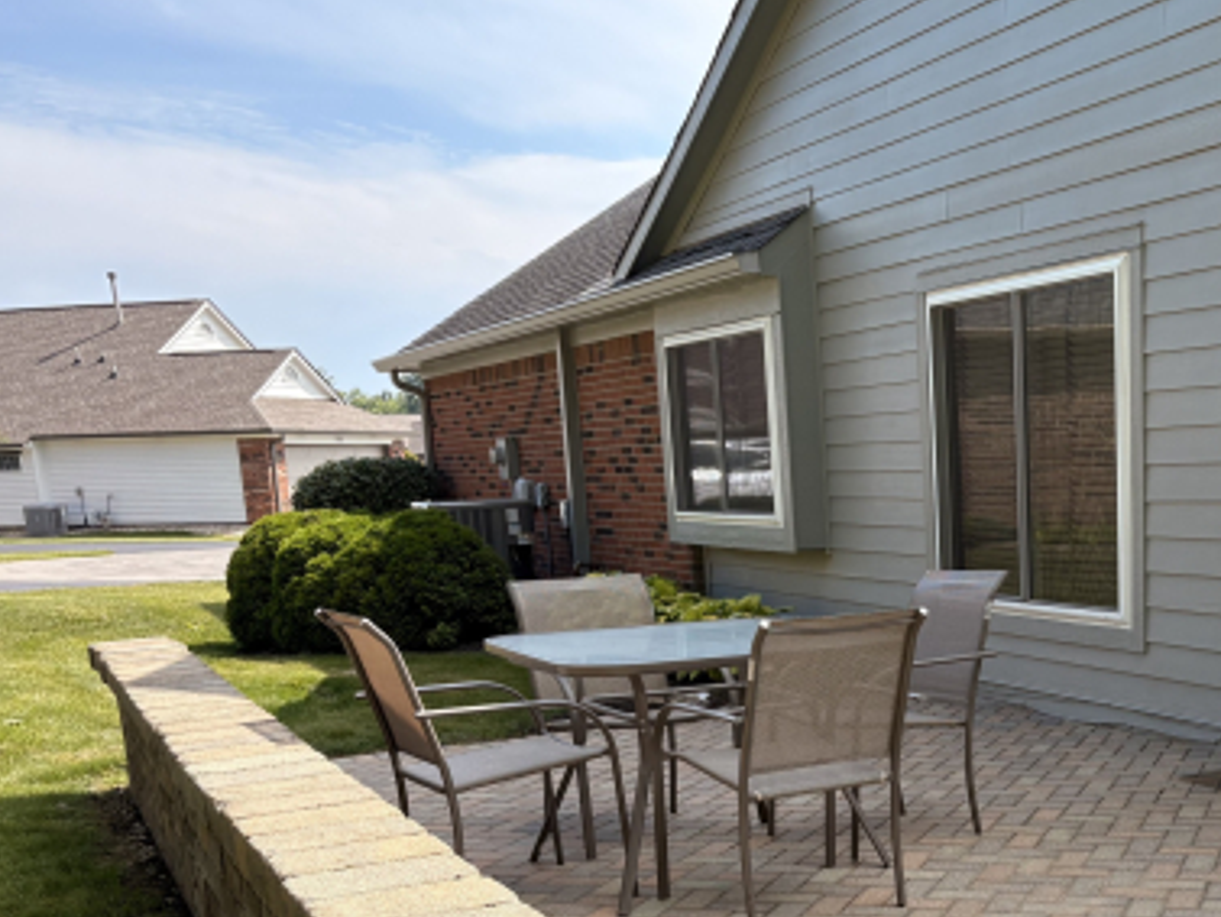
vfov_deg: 30.6
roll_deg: +2.5
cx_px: 1015
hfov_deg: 39.3
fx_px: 1623
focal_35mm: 46
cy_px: 758
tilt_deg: -10.1
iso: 50
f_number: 1.6
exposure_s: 1/2012
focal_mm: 5.96
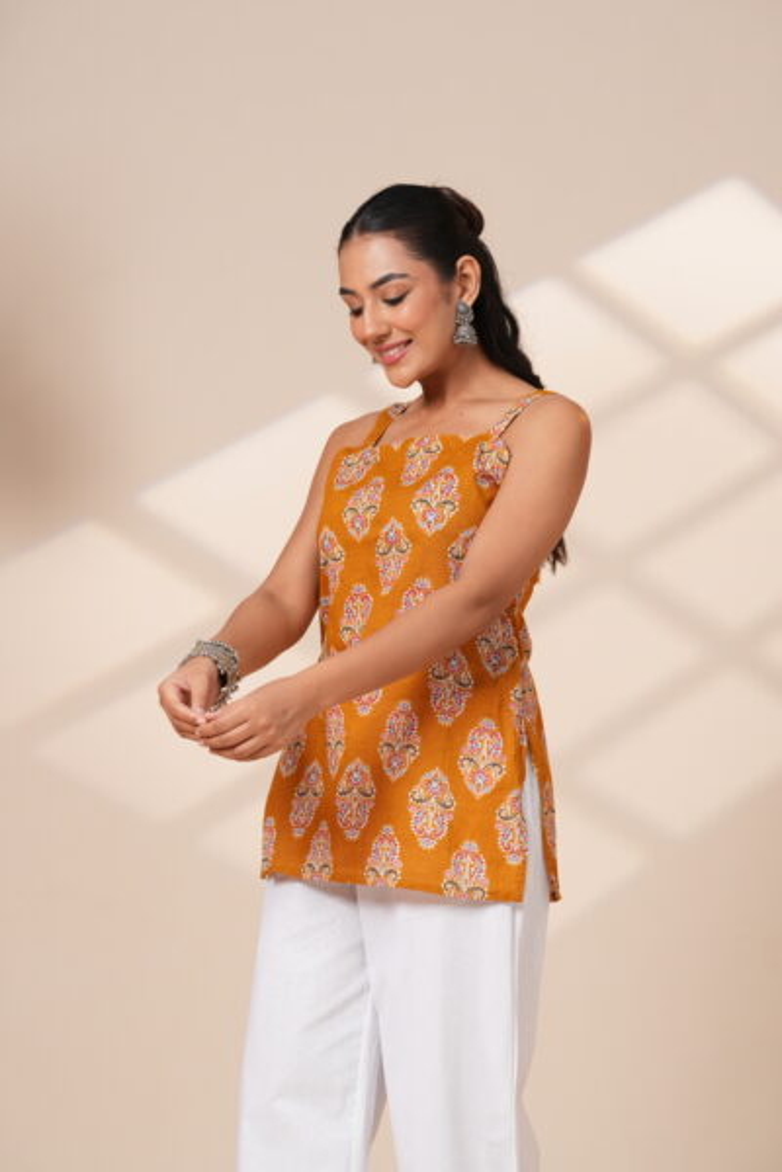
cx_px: 391
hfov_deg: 11.6
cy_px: 586
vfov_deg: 17.3
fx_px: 3845
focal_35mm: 118
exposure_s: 1/160
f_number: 5.6
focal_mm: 118
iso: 640
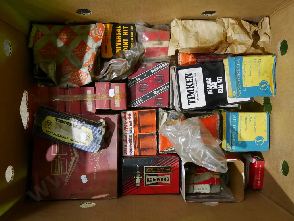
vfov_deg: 46.8
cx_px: 147
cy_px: 110
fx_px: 255
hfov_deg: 59.9
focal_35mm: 30
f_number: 4
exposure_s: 1/30
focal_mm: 15
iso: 3200
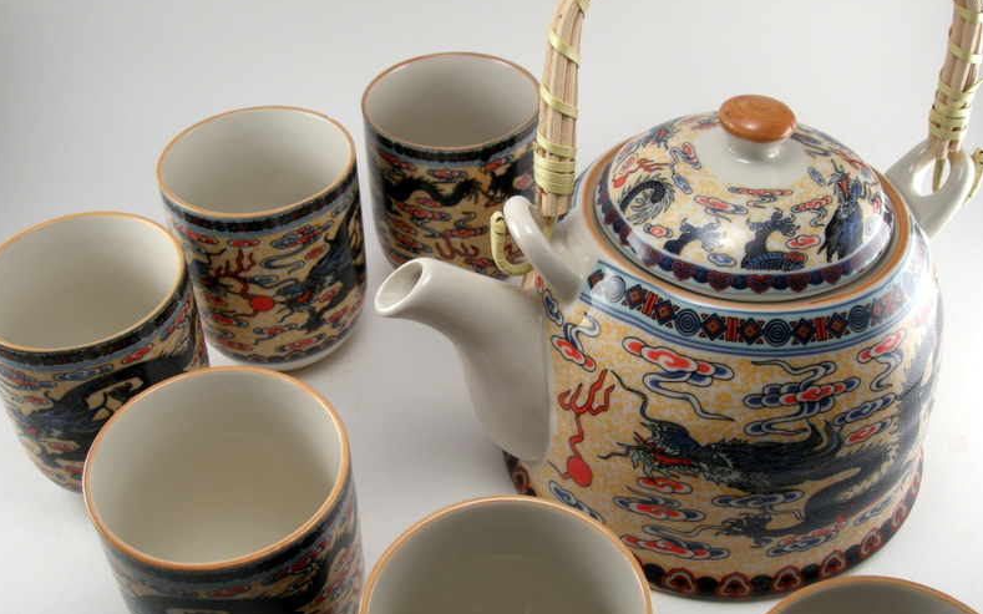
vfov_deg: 29.8
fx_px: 1152
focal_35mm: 43
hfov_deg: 46.2
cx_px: 492
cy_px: 338
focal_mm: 8.5
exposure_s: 1/30
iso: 64
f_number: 5.1
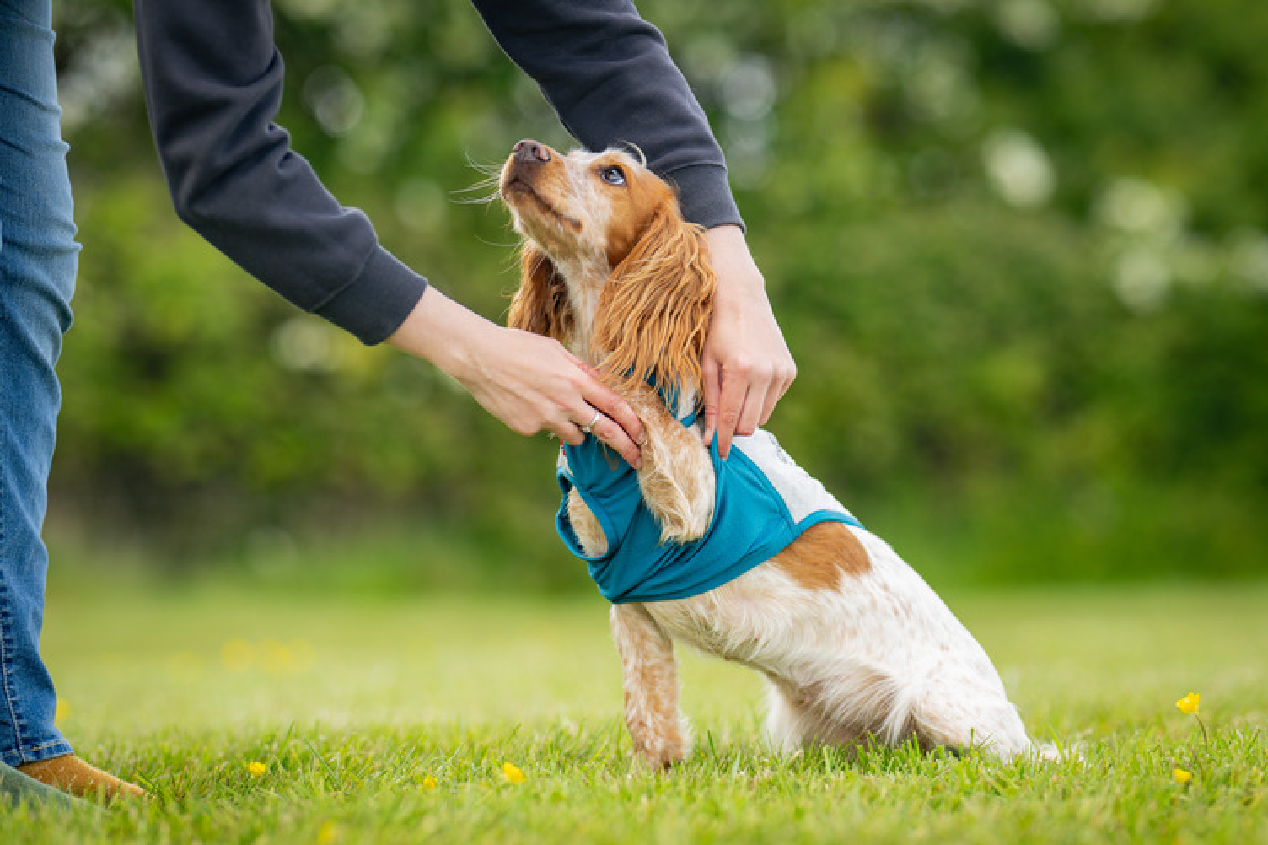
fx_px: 4516
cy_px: 542
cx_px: 721
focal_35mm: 128
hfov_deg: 16.0
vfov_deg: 10.7
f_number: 1.6
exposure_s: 1/1000
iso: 64
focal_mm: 85
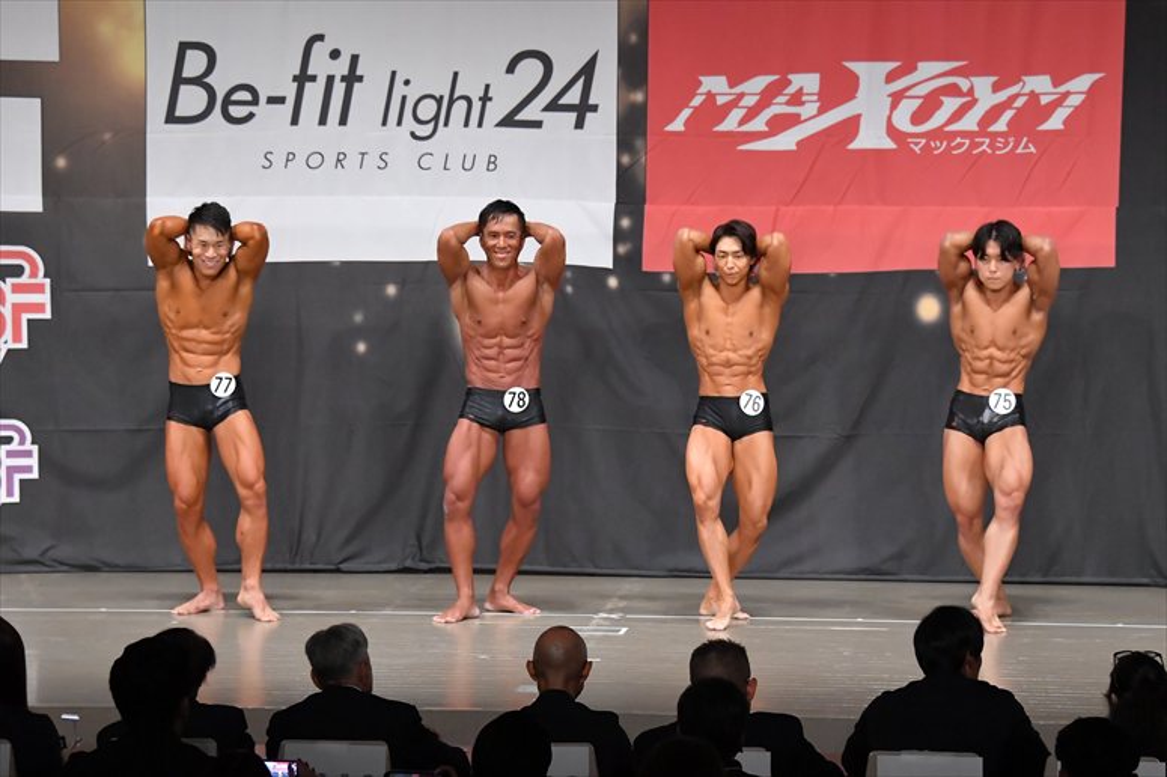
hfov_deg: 14.0
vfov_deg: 9.3
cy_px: 388
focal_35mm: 147
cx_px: 584
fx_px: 4763
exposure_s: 1/400
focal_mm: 98
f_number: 5.6
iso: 6400
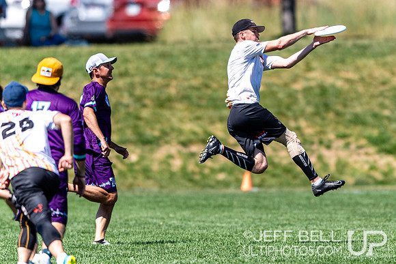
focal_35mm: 797
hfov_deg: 2.6
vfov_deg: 1.7
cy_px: 114
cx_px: 254
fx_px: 8765
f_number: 2.8
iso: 100
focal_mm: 400
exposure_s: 1/2500
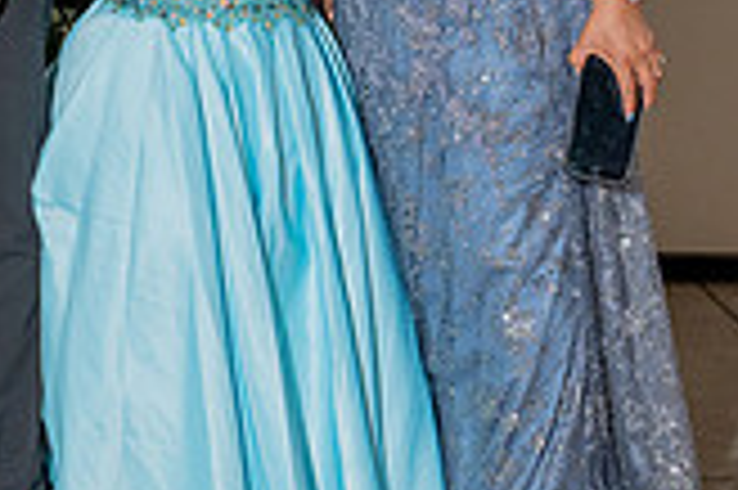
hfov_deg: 13.9
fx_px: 2867
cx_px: -295
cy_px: -38
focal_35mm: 140
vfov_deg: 9.7
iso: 800
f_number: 5.6
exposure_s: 1/200
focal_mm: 34.5
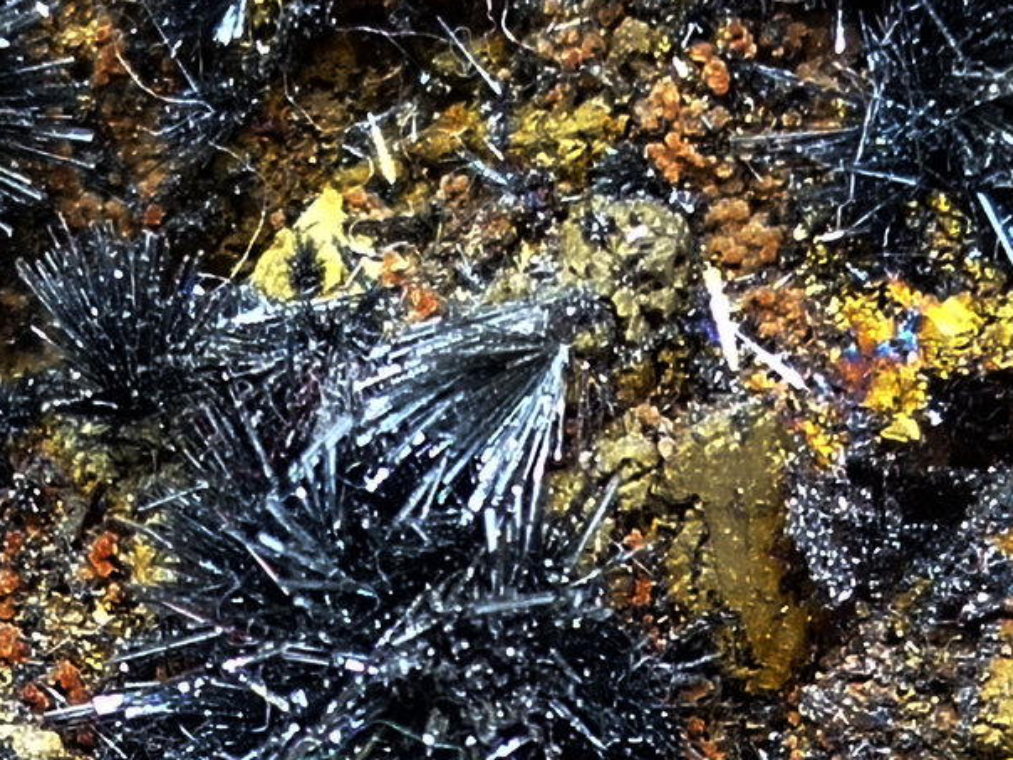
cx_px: 223
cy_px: 841
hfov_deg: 10.1
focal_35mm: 196
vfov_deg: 7.5
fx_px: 5736
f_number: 1.9
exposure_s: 1/60
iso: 745
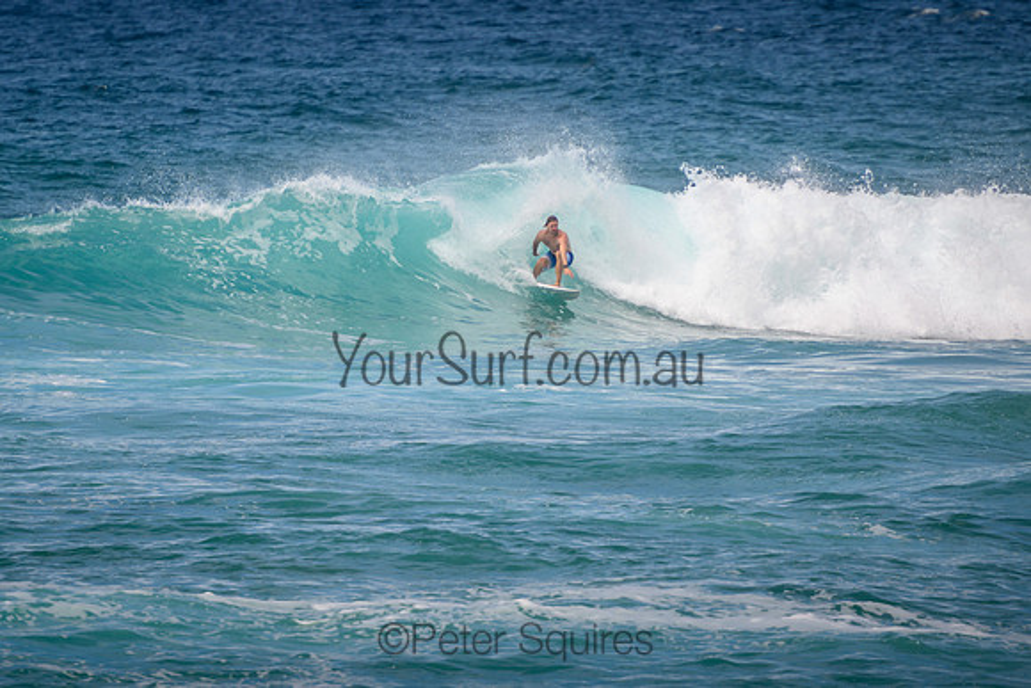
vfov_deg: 2.5
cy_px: 275
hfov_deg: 3.8
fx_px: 15736
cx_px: 478
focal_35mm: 549
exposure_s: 1/2000
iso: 250
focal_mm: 400
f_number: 5.6
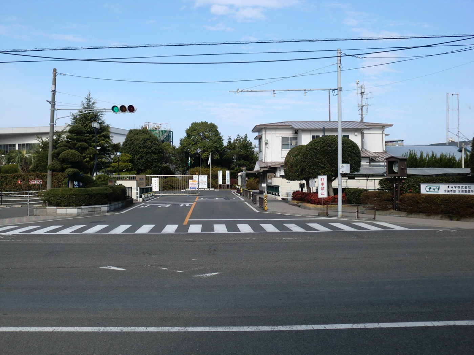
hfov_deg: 44.8
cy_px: 178
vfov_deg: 34.3
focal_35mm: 42
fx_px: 575
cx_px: 237
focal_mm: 7.7
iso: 64
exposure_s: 1/640
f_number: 3.4
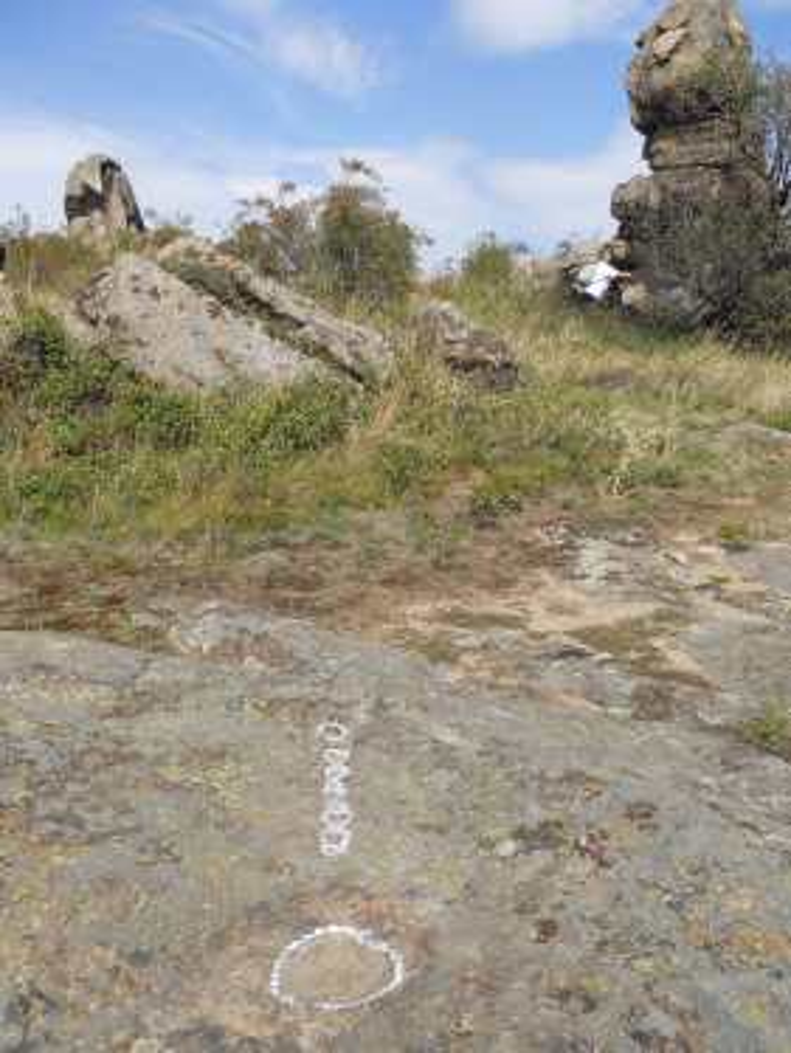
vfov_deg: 63.4
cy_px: 526
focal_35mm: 28
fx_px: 852
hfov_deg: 49.8
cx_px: 396
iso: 80
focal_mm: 5
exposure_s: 1/320
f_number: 5.4
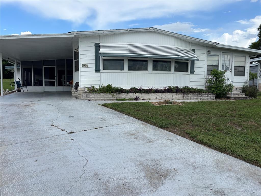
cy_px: 98
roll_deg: -0.6
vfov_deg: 53.1
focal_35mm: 26
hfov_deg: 67.3
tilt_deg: -3.9
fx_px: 196
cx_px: 130
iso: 50
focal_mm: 5.96
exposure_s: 1/2288
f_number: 1.6
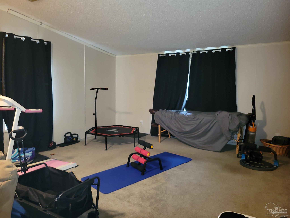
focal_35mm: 26
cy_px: 109
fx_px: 218
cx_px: 145
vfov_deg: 53.1
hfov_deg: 67.3
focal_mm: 5.4
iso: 320
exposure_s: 1/9.99
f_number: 1.8
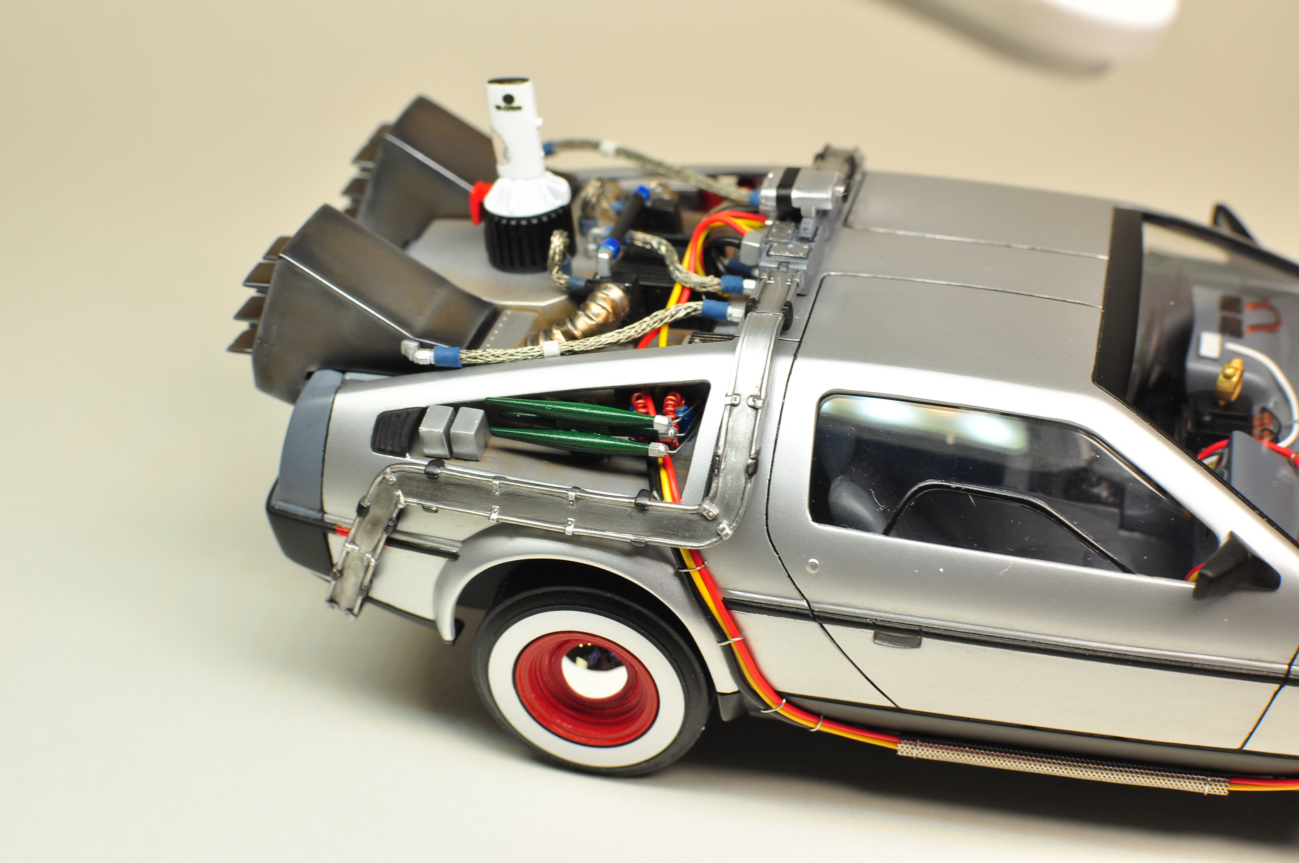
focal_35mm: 52
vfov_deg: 25.7
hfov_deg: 37.9
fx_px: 1892
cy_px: 432
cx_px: 650
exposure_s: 1/80
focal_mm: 35
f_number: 7.1
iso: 200
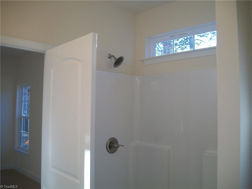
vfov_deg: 44.2
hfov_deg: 56.8
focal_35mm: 32
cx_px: 126
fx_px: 233
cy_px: 94
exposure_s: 1/60
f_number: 2.9
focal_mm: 5.7
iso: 80
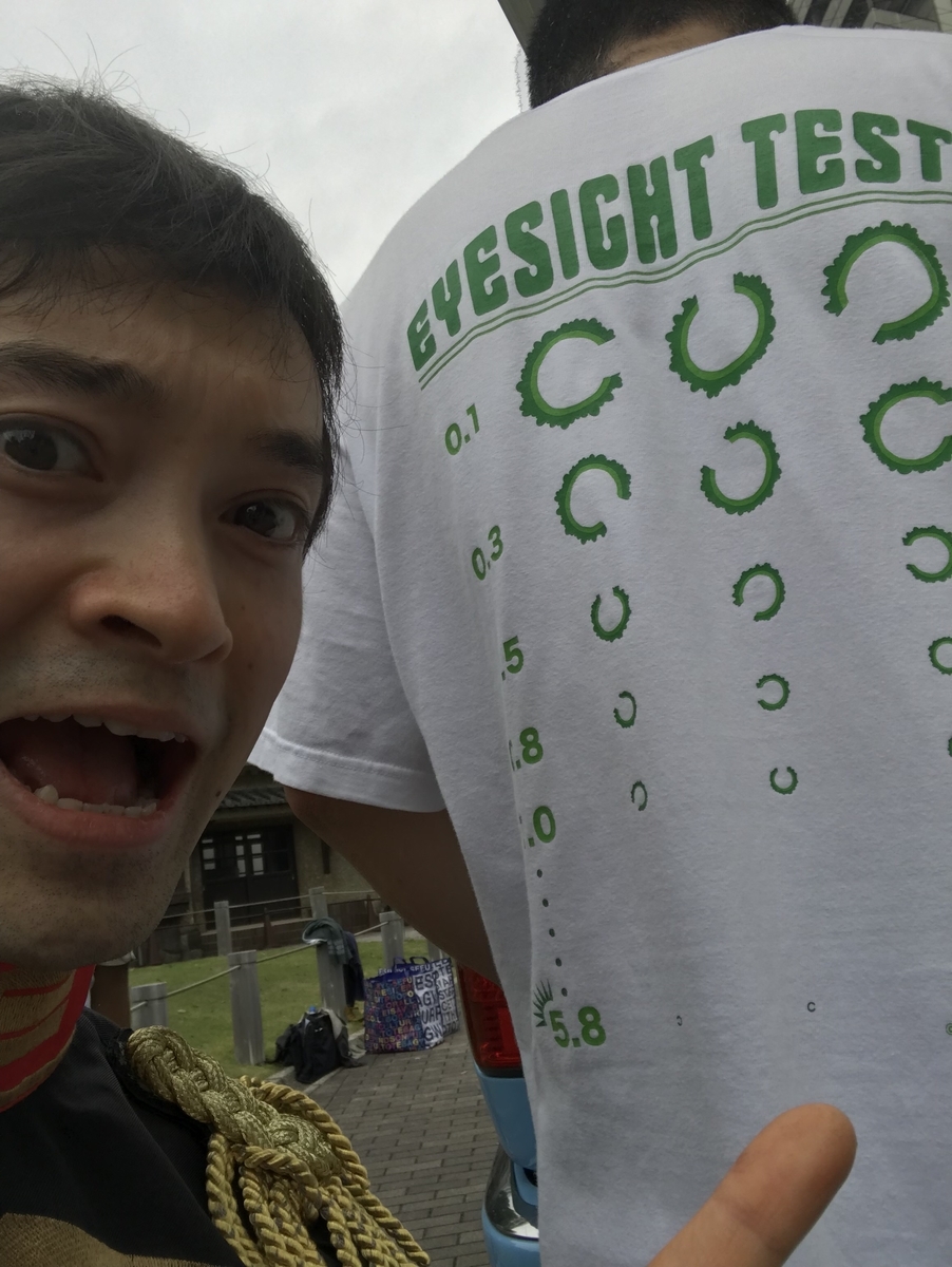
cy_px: 634
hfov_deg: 44.2
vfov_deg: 56.8
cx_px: 476
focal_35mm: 32
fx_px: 1172
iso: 25
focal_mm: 2.87
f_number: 2.2
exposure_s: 1/1053
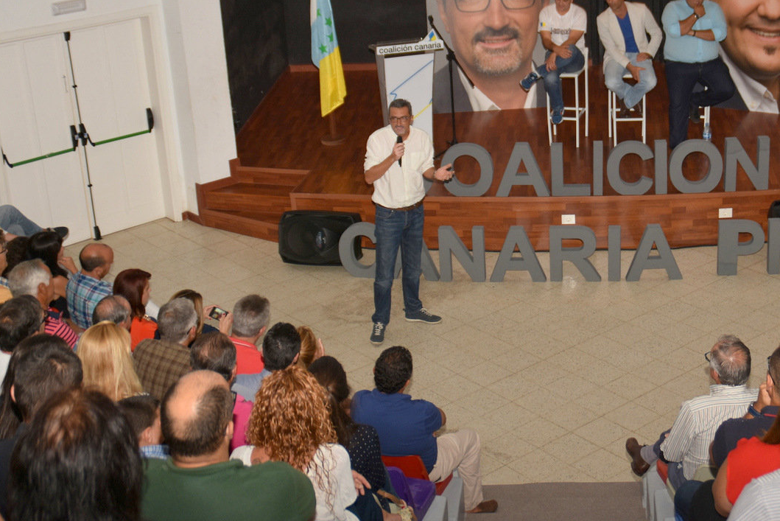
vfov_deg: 20.0
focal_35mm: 68
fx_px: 1474
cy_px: 176
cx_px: 513
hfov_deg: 29.5
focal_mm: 32
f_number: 4.2
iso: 100
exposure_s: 1/60
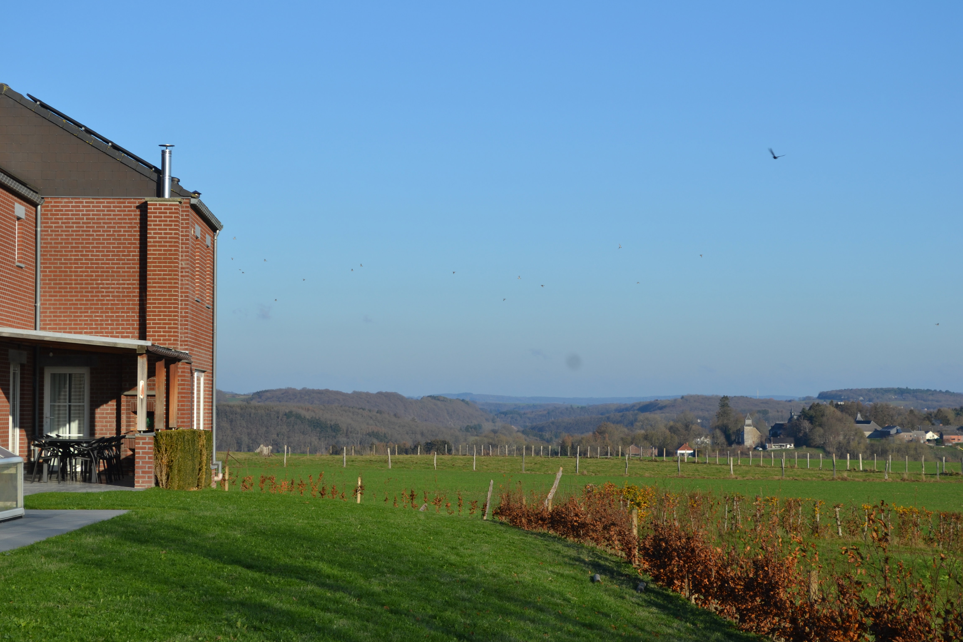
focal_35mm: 82
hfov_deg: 24.6
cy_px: 321
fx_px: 2207
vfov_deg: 16.6
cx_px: 482
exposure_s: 1/250
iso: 100
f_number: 8
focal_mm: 55
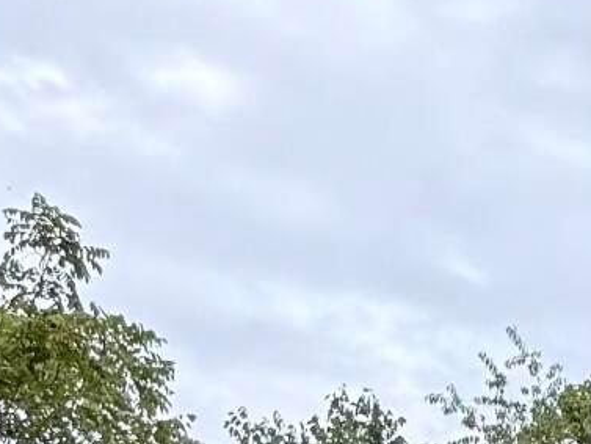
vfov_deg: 6.5
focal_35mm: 191
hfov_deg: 9.0
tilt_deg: +2.9
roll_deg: -1.7
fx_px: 3262
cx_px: 1579
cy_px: 1669
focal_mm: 6.76
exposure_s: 1/598
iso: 80
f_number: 1.78
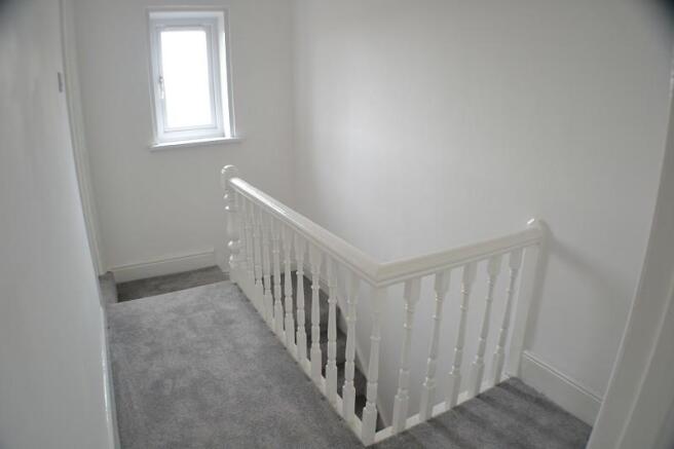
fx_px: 561
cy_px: 224
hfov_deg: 61.9
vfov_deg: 43.6
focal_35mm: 30
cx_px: 337
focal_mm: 20
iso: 400
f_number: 3.8
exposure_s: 1/25
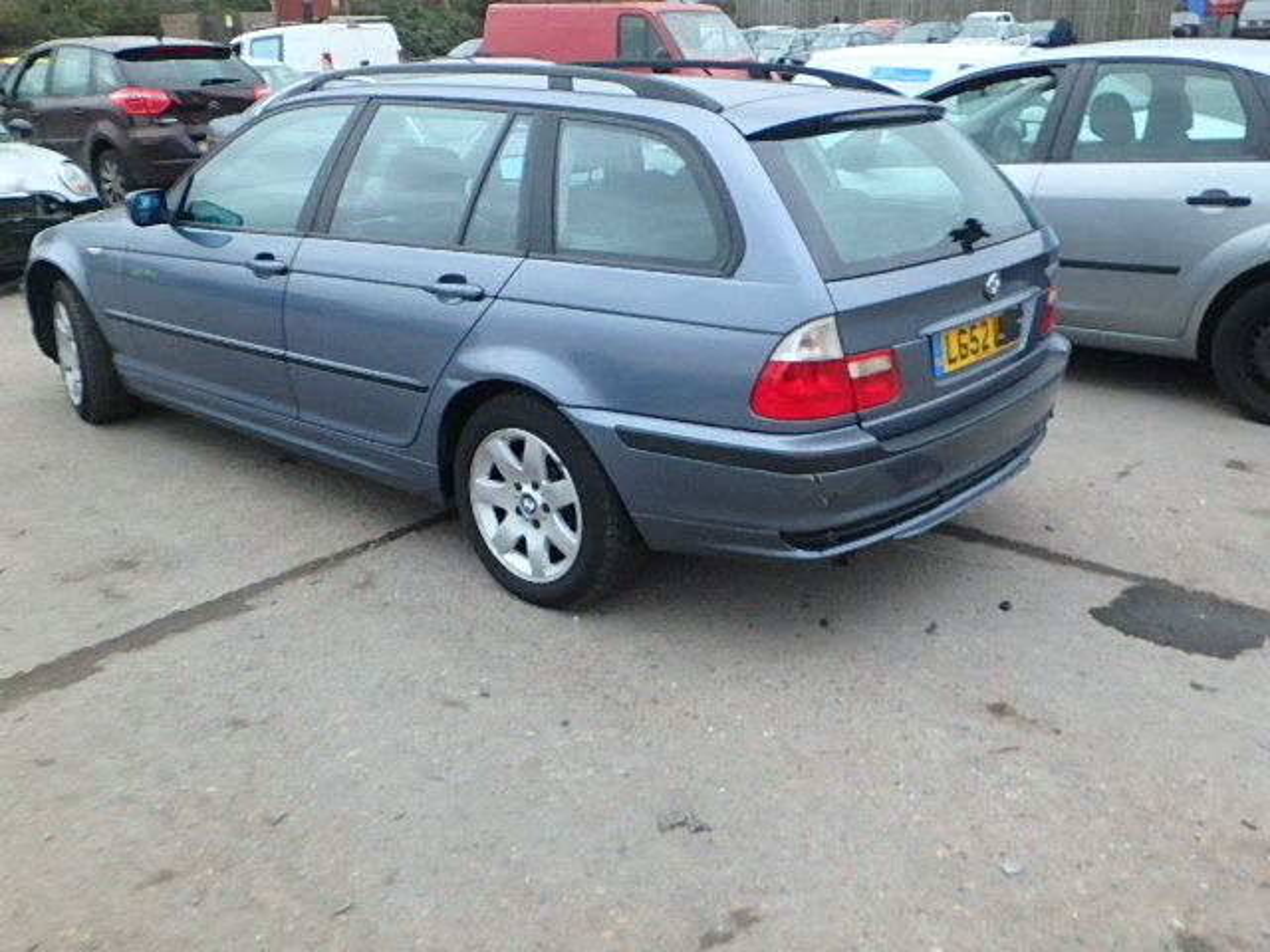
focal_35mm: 31
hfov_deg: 58.4
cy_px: 476
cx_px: 635
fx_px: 1137
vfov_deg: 45.4
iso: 800
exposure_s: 1/25
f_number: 4.7
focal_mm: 5.6
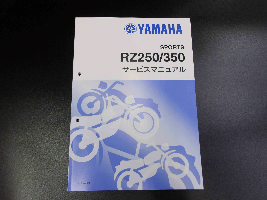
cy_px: 100
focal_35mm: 27
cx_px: 134
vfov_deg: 51.4
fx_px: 208
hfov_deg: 65.3
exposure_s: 1/30
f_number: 3
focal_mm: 4.9
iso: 150
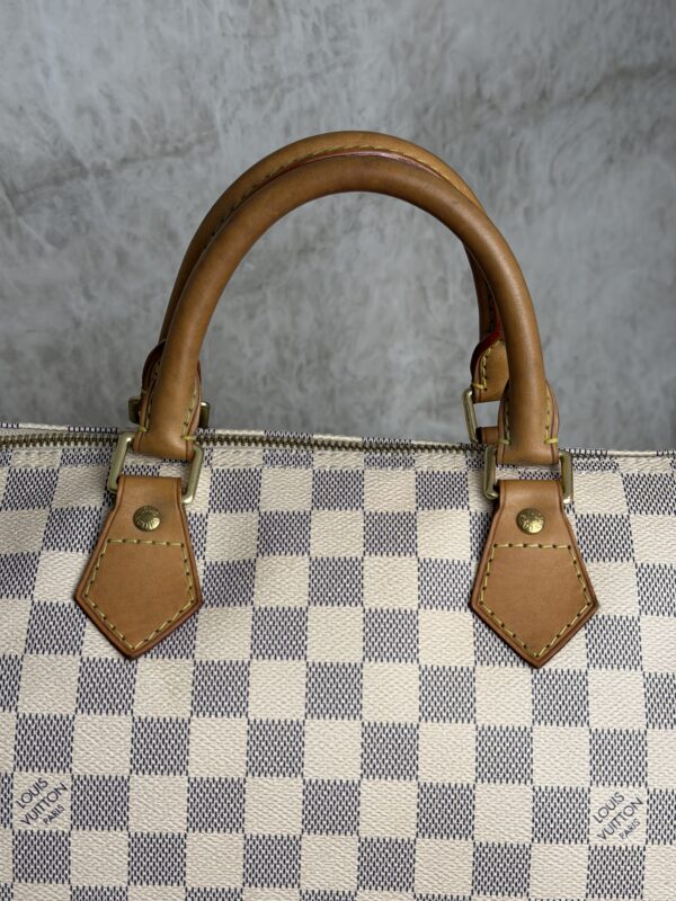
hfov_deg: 30.3
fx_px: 1250
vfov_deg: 39.7
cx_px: 338
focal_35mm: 48
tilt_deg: -22.1
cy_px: 450
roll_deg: -1.4
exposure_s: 1/213
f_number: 1.78
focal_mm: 6.76
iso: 50
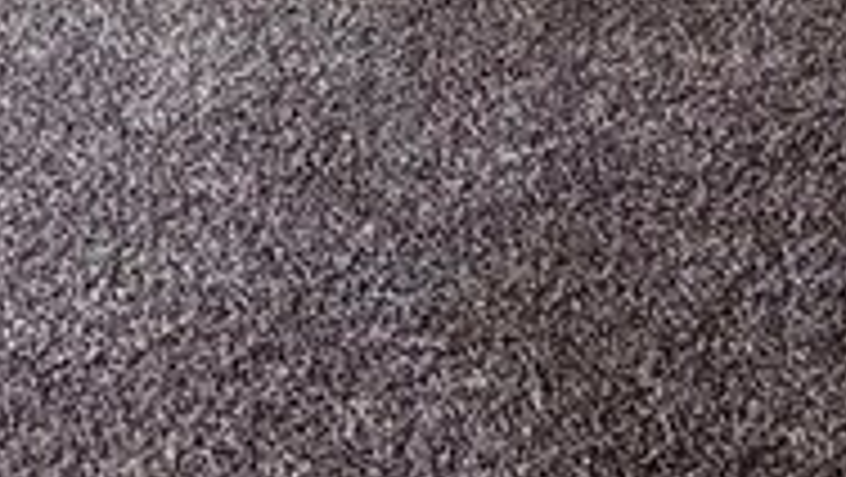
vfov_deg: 10.4
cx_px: 45
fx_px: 1863
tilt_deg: -17.0
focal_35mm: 83
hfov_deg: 24.6
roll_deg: +0.6
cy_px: -954
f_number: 2.2
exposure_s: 1/120
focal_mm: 2.22
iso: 160
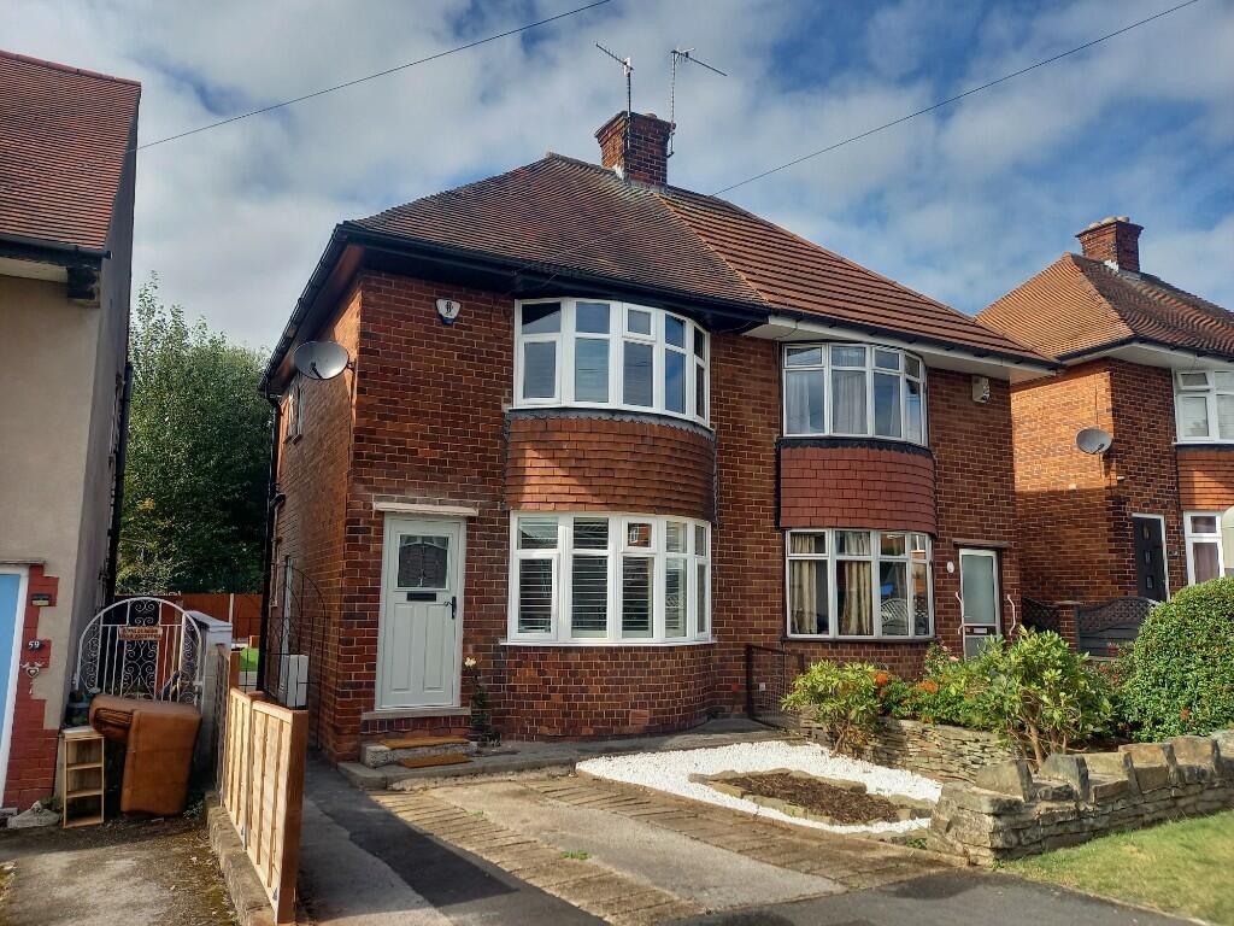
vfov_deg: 54.9
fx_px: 891
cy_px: 463
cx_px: 617
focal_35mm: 25
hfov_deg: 69.4
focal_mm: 4.65
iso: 50
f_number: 1.8
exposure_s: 1/712
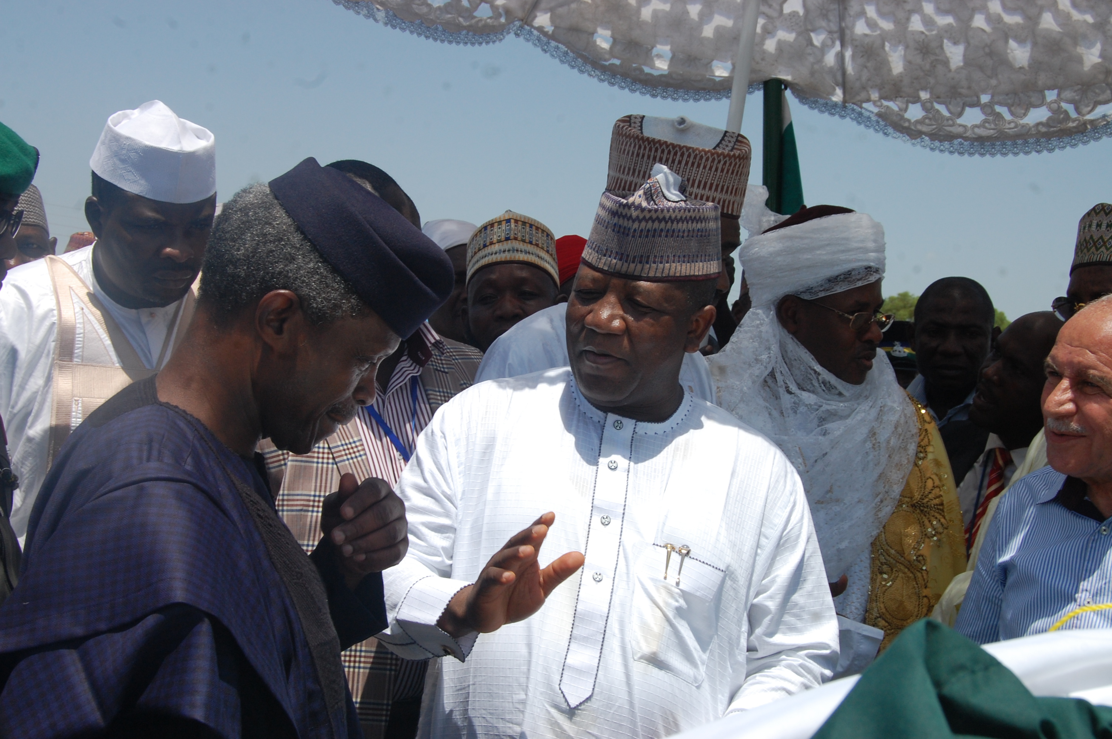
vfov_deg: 28.9
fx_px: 1435
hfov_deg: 42.4
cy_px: 370
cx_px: 556
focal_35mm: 46
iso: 400
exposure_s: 1/640
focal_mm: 31
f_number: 13
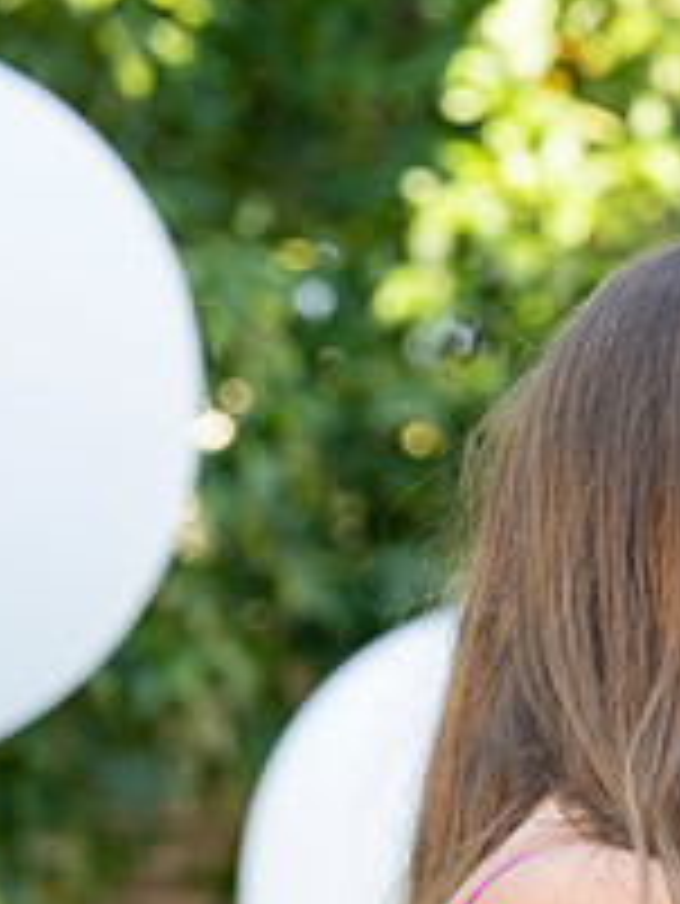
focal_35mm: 333
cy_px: 636
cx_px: 1247
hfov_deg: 4.4
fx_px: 8713
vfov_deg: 5.9
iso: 400
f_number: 5.6
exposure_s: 1/200
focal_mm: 120
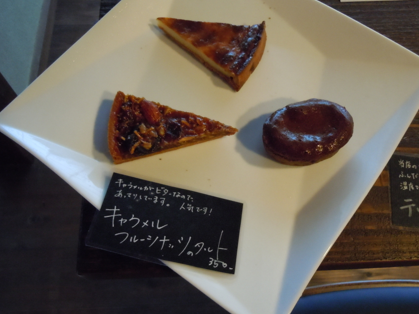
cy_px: 155
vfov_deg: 41.8
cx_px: 212
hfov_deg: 54.0
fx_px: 411
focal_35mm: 34
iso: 800
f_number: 4
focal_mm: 5.9
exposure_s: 1/25
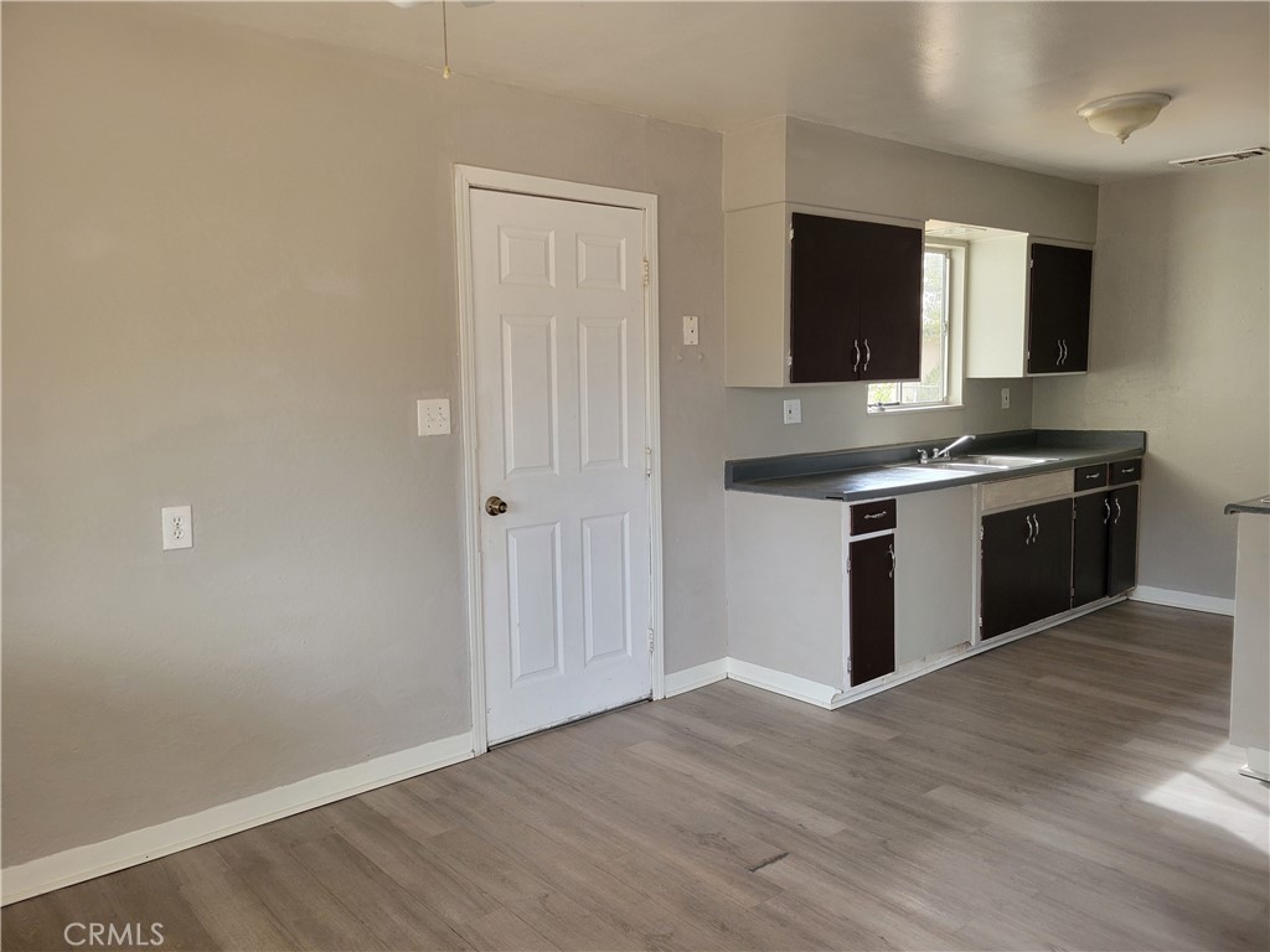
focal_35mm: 26
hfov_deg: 67.3
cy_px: 476
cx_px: 635
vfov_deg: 53.1
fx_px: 954
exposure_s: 1/120
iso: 160
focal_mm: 5.4
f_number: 1.8
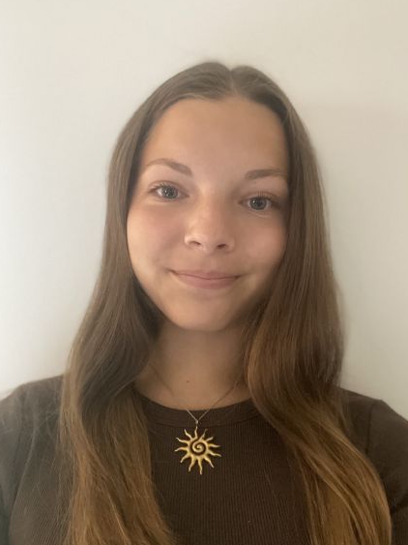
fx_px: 503
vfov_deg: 56.8
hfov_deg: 44.1
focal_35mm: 32
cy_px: 269
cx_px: 211
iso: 640
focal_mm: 2.71
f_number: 2.2
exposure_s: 1/30
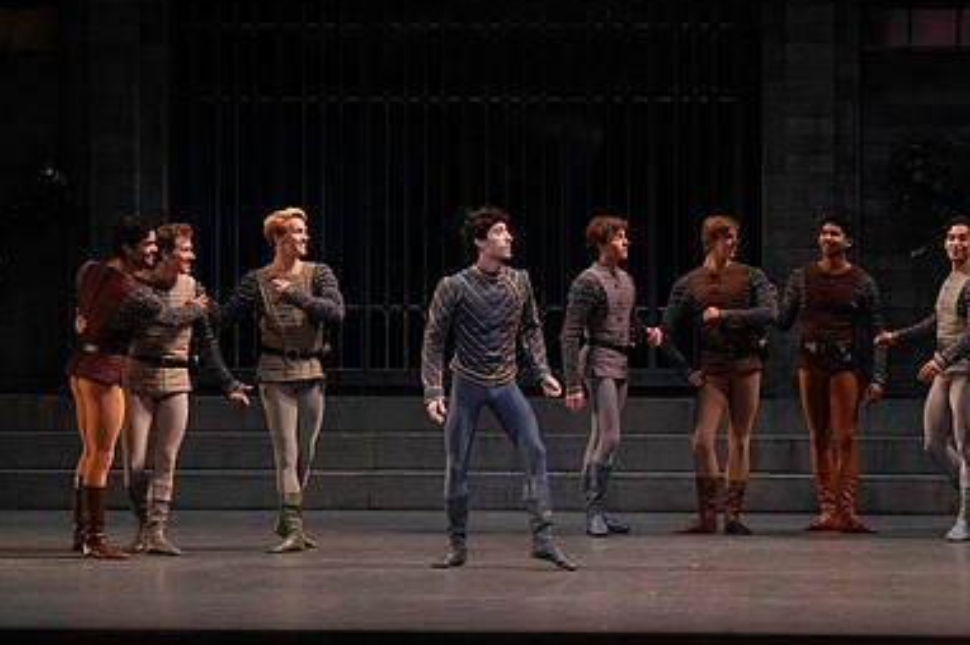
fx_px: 4953
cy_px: 230
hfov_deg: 11.2
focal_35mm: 184
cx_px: 693
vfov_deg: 7.4
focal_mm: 121
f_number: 11
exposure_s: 1/400
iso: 16000
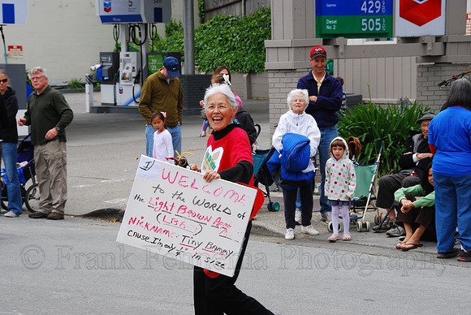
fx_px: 1375
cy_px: 158
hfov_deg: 19.4
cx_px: 236
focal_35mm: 105
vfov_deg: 13.1
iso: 250
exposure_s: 1/180
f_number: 11
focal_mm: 70
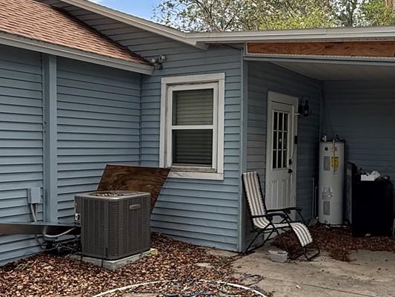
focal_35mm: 42
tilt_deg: -0.2
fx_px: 479
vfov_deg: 34.4
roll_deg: -0.7
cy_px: 148
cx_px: 256
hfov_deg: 44.3
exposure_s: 1/333
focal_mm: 2.22
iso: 64
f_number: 2.2
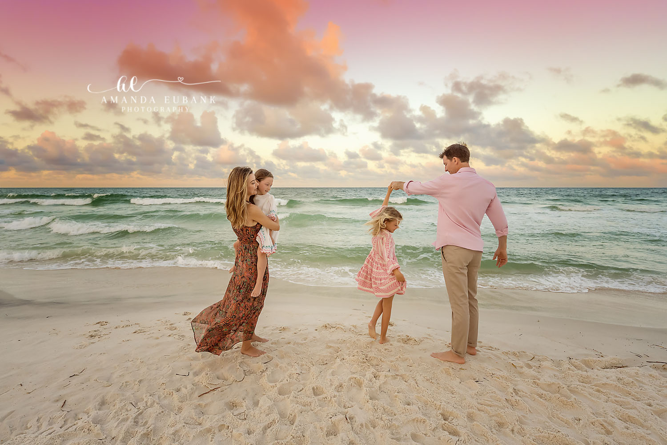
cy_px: 222
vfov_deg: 70.4
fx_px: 315
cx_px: 334
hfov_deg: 93.3
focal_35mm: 17
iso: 1600
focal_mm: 17
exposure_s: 1/1250
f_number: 4.5
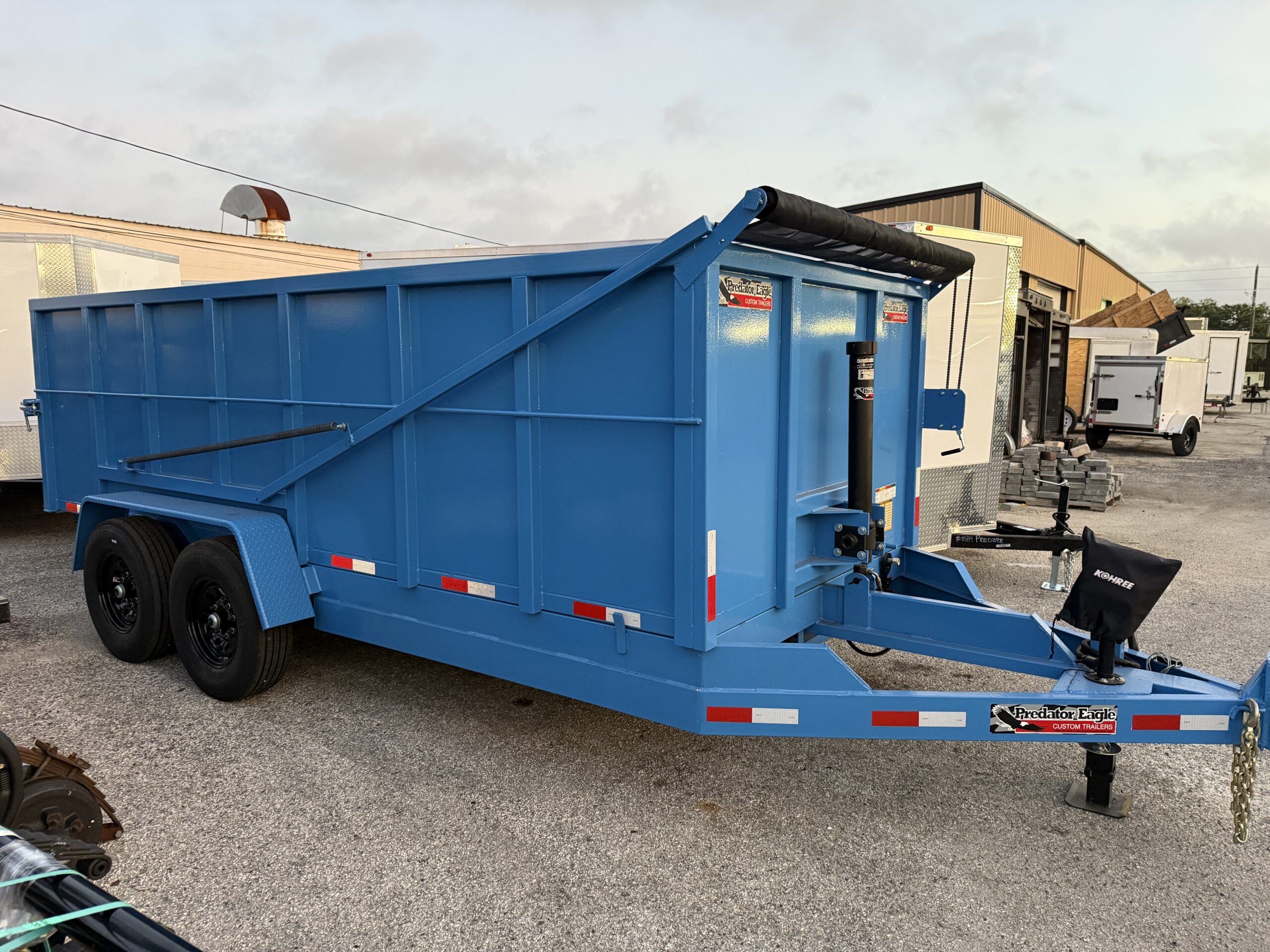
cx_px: 635
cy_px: 476
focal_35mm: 24
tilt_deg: -6.9
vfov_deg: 56.8
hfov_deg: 71.6
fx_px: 881
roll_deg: +0.2
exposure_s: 1/60
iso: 400
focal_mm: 6.76
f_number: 1.78
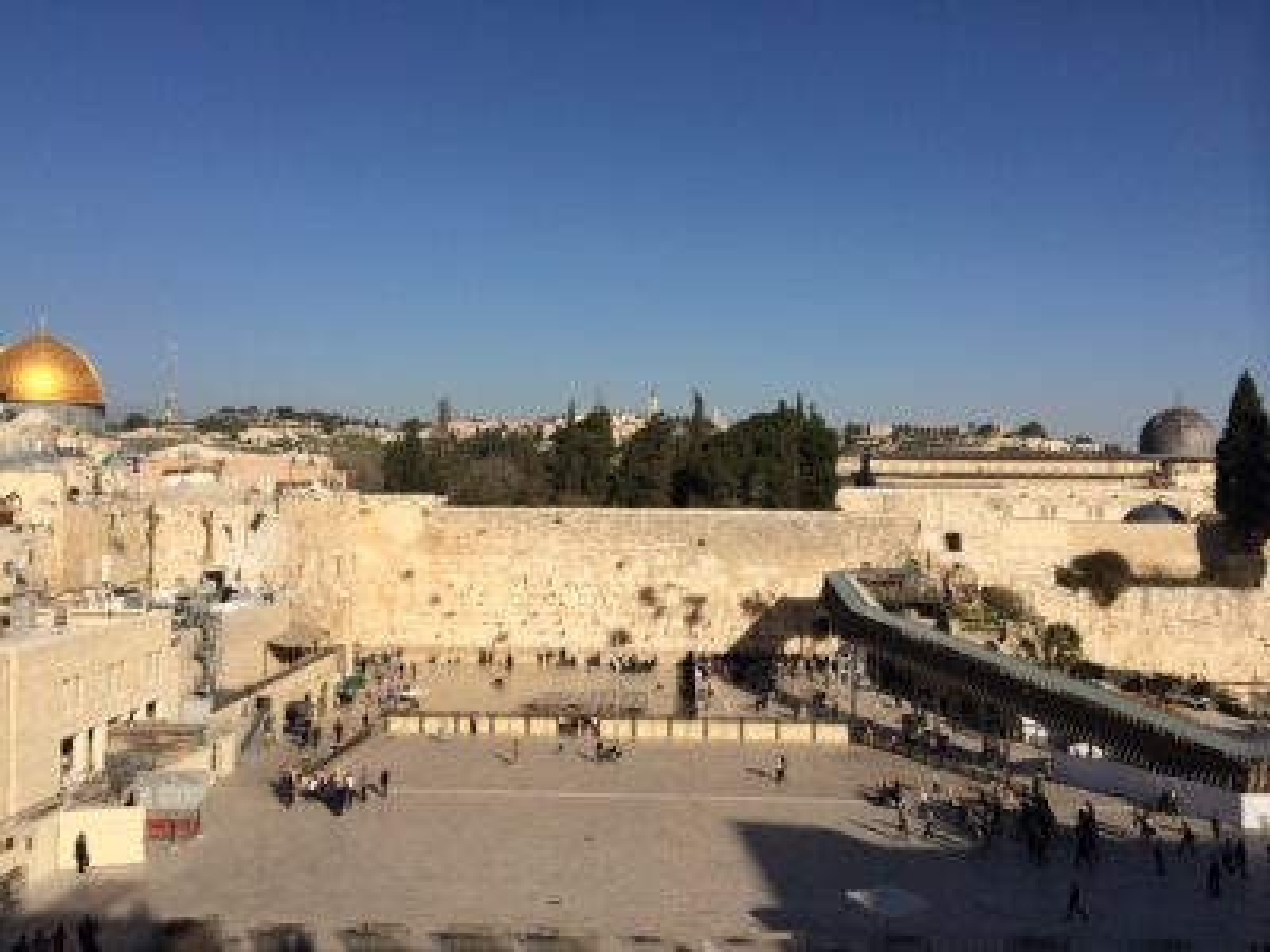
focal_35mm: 30
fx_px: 1101
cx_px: 635
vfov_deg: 46.8
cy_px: 476
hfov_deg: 60.0
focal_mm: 4.12
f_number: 2.2
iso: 32
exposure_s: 1/4566
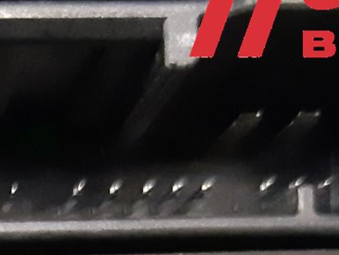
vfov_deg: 10.1
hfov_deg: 14.1
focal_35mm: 132
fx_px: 1294
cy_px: 561
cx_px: -156
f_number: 1.7
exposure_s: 1/25
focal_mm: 3.93
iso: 400
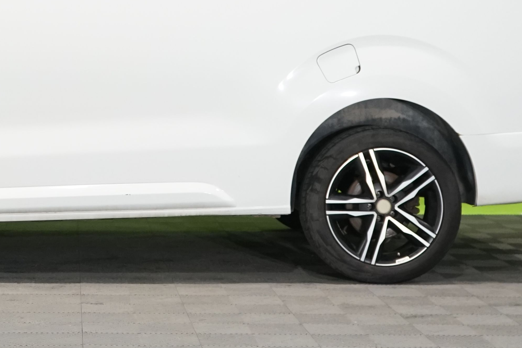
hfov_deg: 20.2
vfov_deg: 13.6
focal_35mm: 99
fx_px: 1435
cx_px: 53
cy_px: -8
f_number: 4
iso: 1600
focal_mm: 33
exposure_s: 1/125
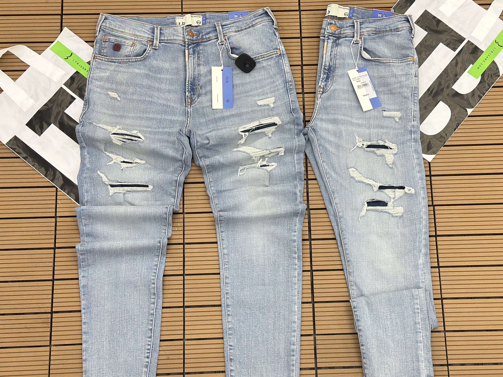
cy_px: 200
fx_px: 785
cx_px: 278
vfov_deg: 27.0
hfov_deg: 35.5
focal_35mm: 54
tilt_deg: -74.9
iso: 125
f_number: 1.78
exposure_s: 1/60
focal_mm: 6.86
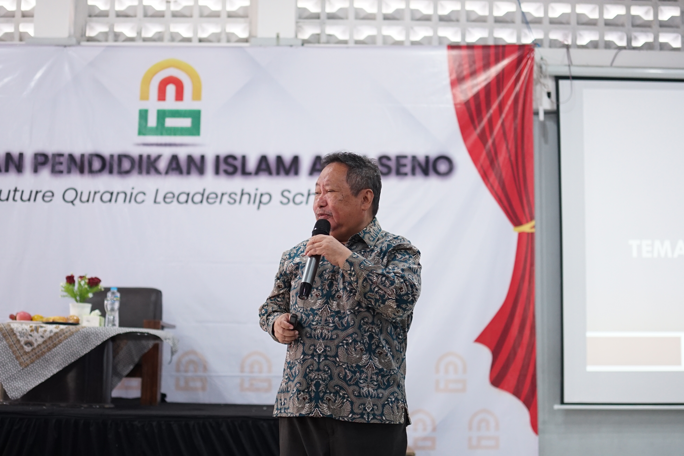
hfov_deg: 38.2
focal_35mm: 52
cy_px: 228
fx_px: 988
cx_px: 342
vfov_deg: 26.0
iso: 800
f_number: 1.8
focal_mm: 35
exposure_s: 1/125
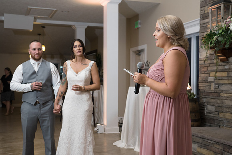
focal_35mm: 51
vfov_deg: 26.5
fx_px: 329
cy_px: 81
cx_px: 111
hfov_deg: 38.9
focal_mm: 48
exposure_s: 1/200
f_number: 5.6
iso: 2000
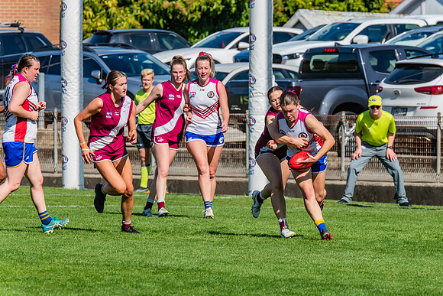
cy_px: 147
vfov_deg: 3.2
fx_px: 5227
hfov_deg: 4.9
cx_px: 246
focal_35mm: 425
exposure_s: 1/1250
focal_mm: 380
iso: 800
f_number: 13
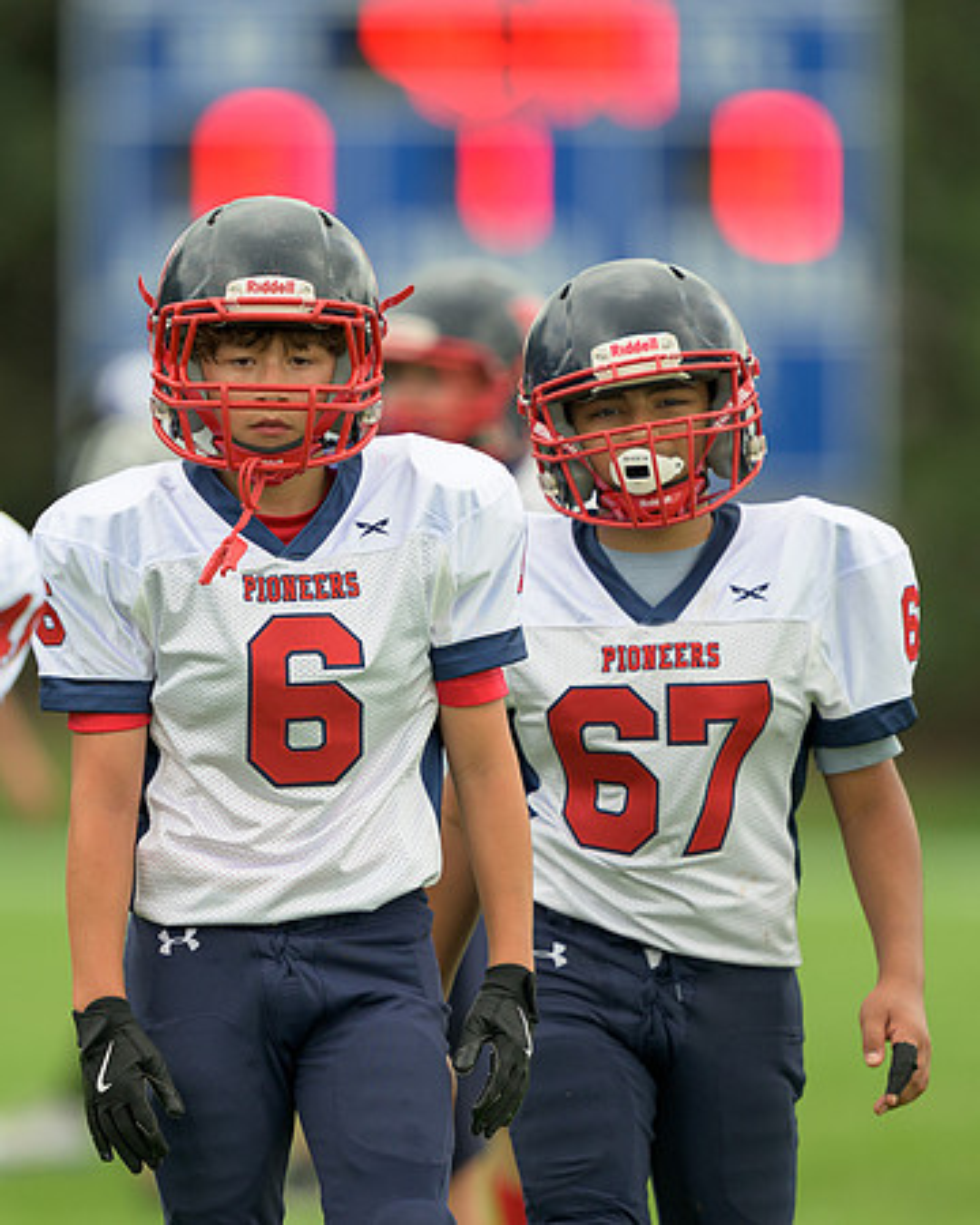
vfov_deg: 2.7
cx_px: 326
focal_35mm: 706
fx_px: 25578
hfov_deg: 2.2
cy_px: 721
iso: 250
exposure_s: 1/2000
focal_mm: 400
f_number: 2.8
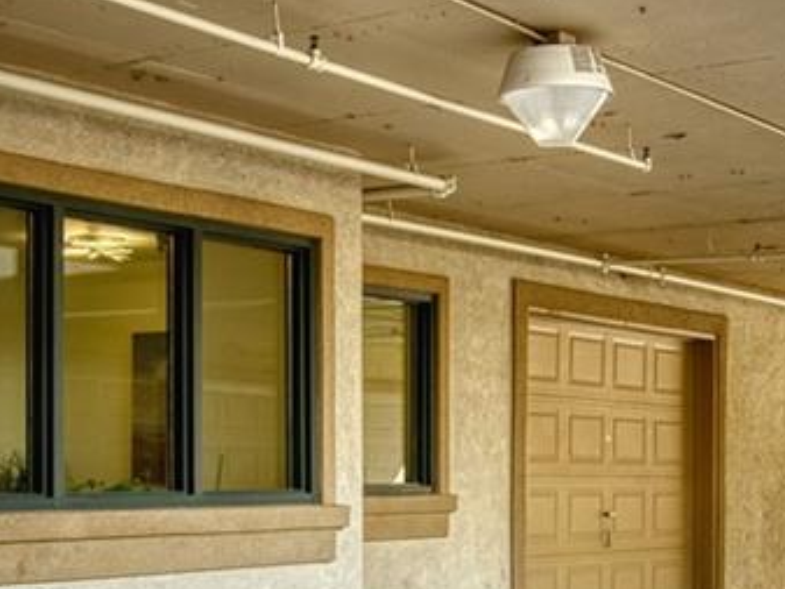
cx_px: 389
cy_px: 484
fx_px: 1656
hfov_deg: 26.7
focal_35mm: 73
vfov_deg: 19.9
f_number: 4
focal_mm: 16
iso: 500
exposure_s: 1/200
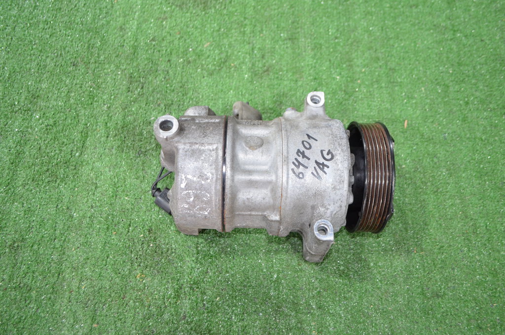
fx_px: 462
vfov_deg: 39.8
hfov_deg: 57.3
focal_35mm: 33
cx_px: 252
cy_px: 168
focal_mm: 22
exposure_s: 1/60
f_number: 4
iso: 1100
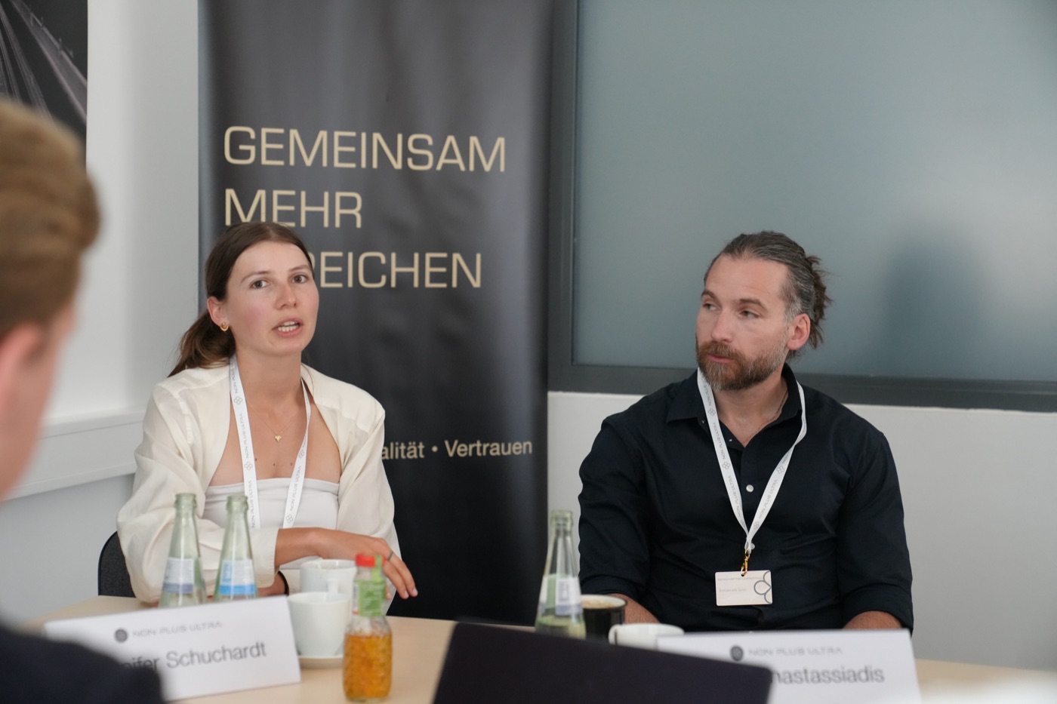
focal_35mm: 70
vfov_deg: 19.5
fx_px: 2055
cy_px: 352
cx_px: 528
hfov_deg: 28.8
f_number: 4
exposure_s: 1/160
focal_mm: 70
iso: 5000
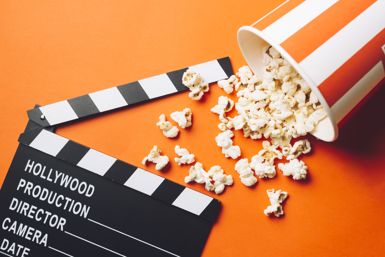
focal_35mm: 50
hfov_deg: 39.6
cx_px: 192
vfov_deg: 27.0
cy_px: 128
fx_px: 535
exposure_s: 1/160
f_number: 7.1
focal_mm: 50
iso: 100
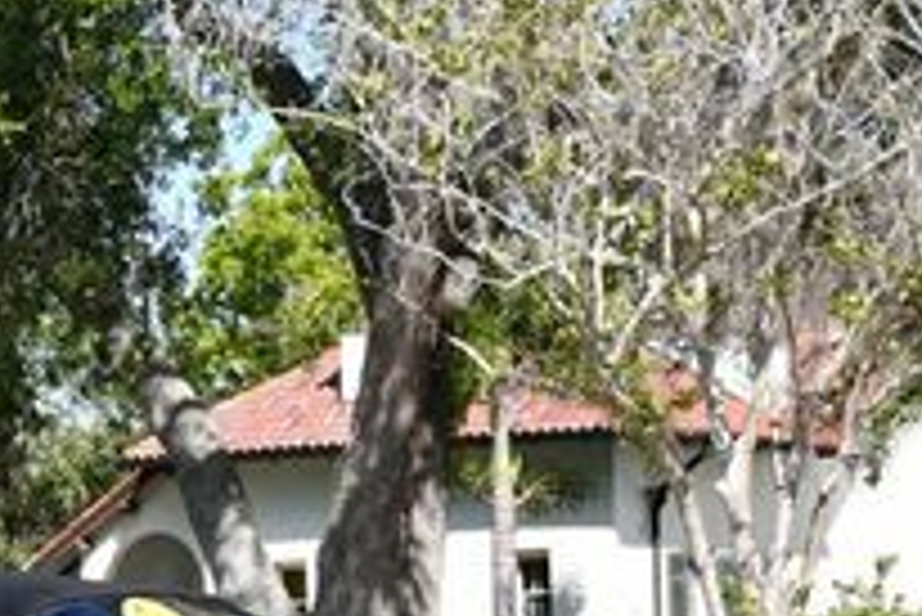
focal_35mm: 150
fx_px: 3844
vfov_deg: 9.1
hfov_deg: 13.6
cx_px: 252
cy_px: 571
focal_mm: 24
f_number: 8
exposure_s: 1/250
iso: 140
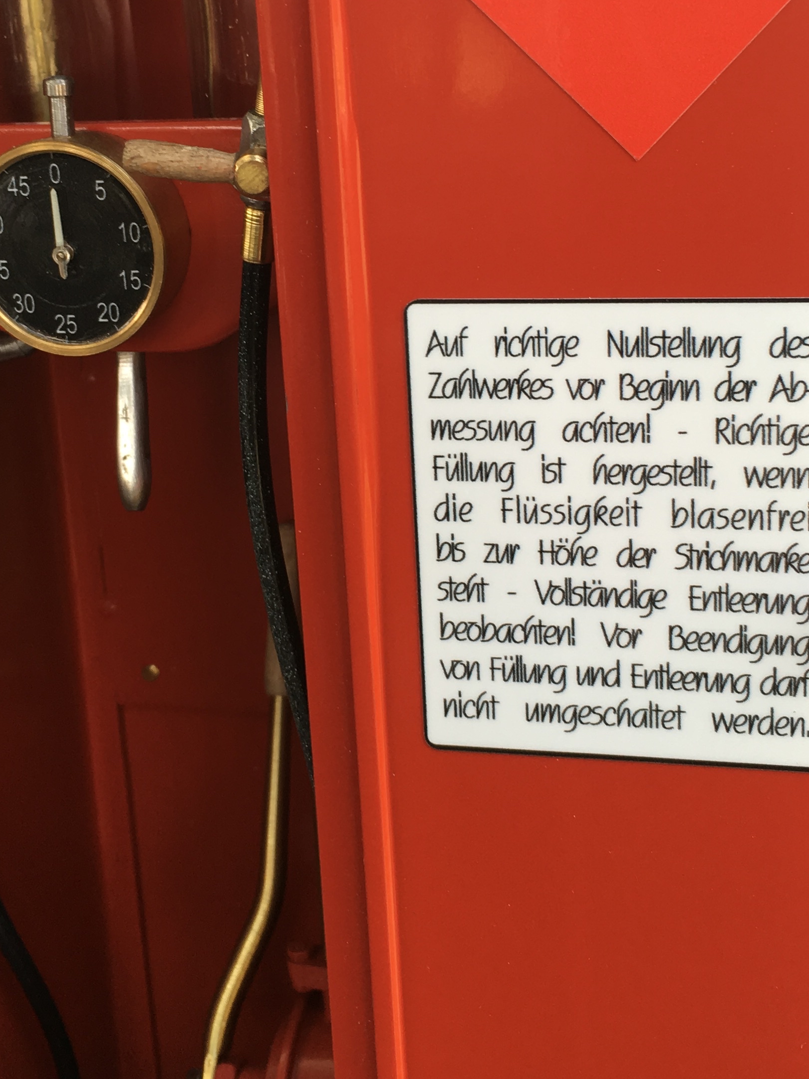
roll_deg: +0.0
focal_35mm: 54
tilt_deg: -15.7
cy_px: 384
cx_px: 403
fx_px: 1683
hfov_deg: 27.0
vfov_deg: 35.3
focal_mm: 4.15
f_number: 2.2
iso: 25
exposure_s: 1/100
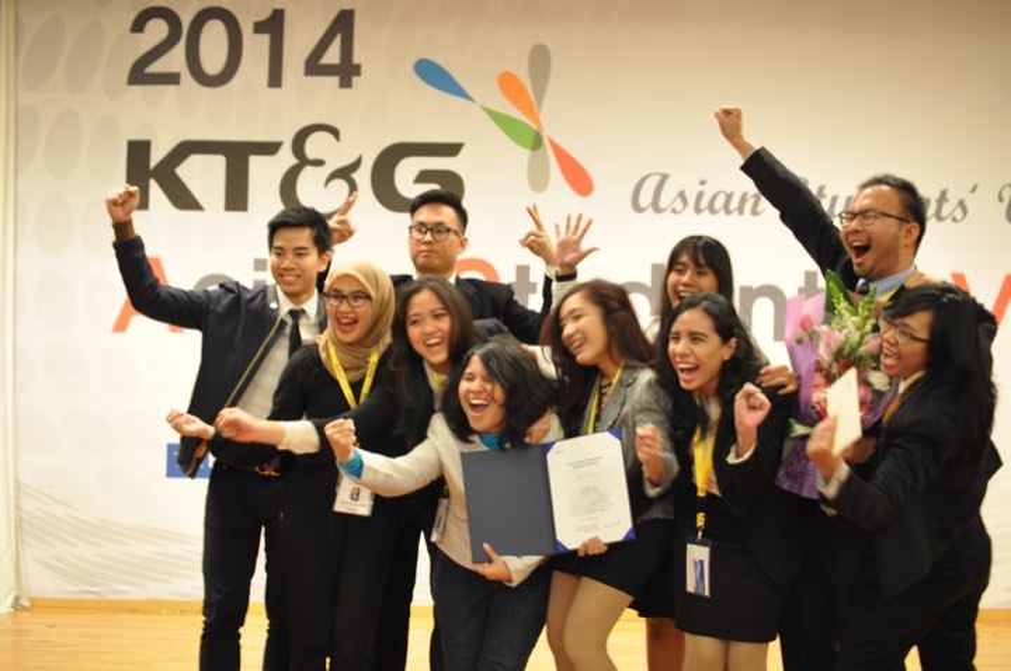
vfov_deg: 29.8
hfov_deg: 43.7
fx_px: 1262
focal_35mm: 45
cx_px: 506
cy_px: 336
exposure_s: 1/30
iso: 320
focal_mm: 30
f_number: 2
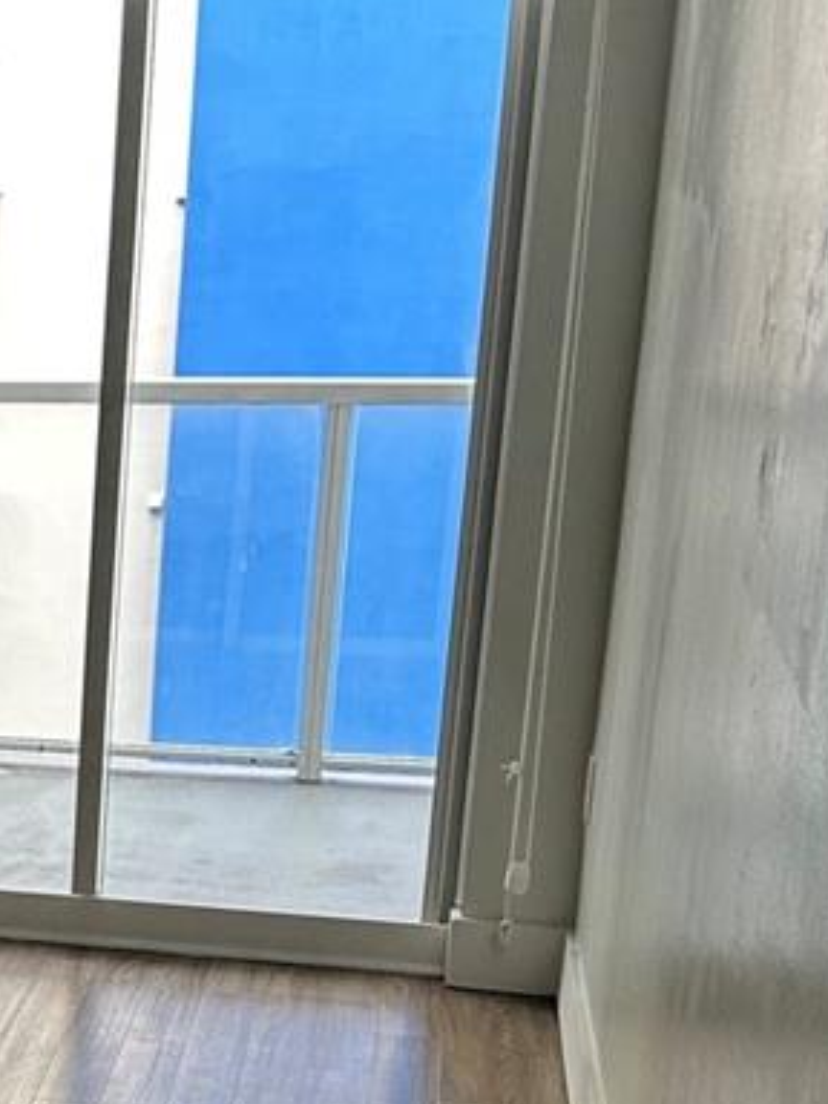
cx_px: -368
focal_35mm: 75
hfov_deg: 17.8
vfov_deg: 25.6
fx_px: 2392
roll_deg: +1.7
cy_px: 871
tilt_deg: -16.6
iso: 200
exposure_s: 1/120
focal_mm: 6.86
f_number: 1.78
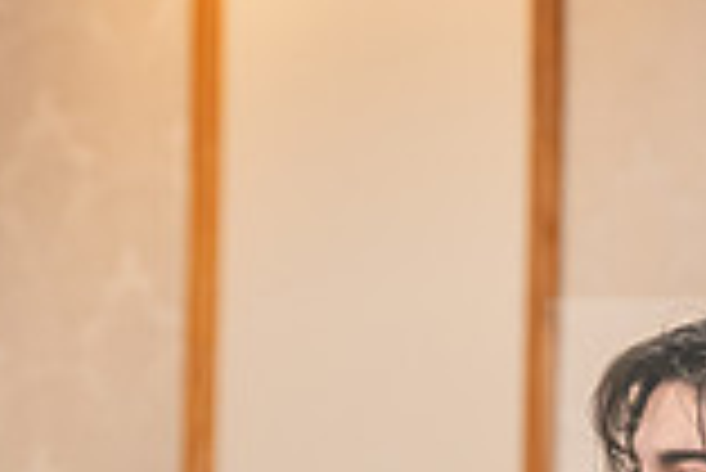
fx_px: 8126
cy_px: 843
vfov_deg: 3.3
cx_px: 409
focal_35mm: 414
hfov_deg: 5.0
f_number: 3.5
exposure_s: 1/160
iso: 2000
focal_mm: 112
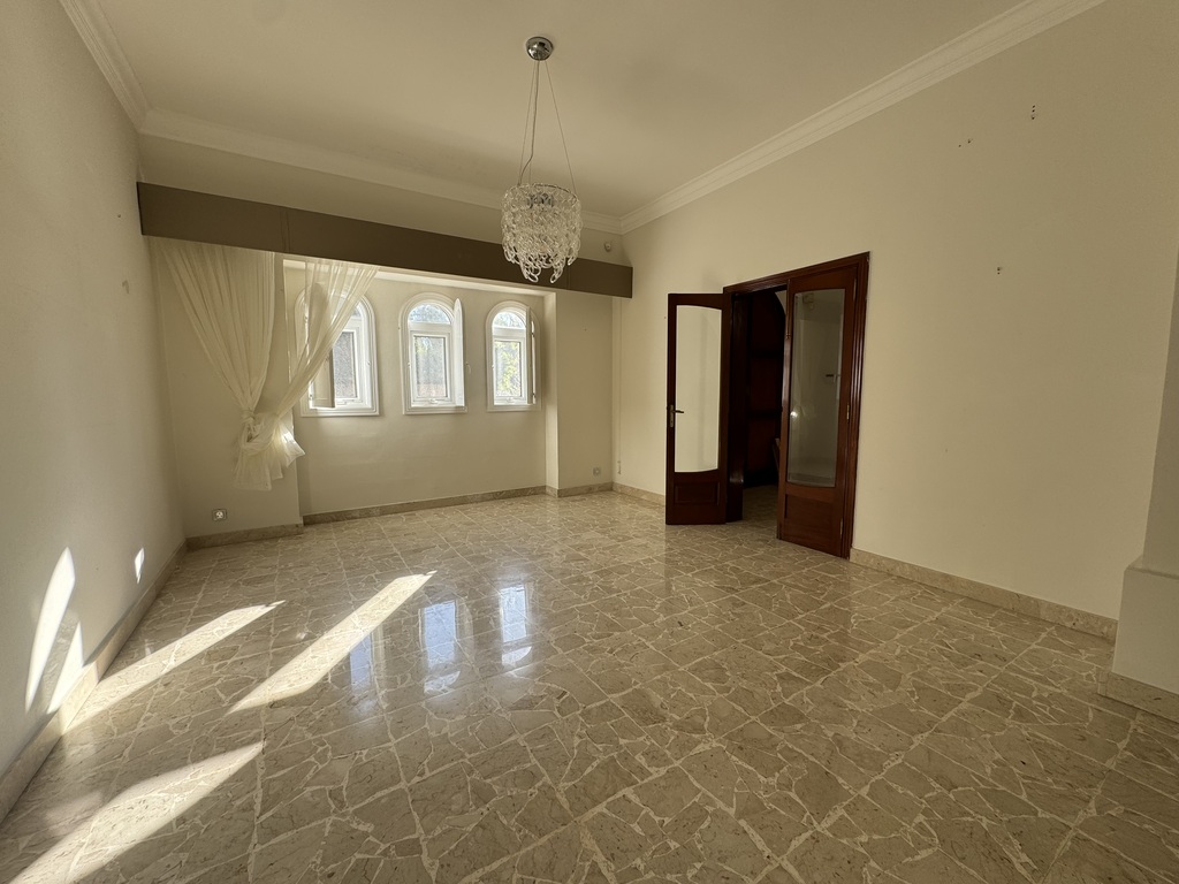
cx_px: 590
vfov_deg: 85.7
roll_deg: -0.2
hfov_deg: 102.1
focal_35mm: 14
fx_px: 477
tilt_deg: -6.1
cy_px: 442
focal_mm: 2.22
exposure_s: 1/130
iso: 40
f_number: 2.2
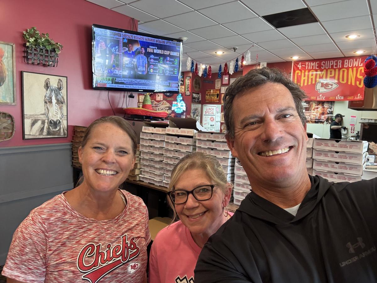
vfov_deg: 58.9
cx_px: 188
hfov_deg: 73.9
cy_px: 142
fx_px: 250
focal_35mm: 23
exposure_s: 1/40
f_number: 1.9
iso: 200
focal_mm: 2.69
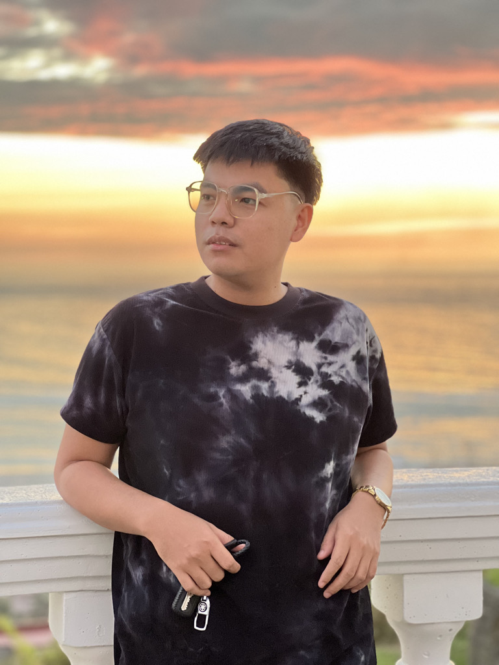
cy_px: 332
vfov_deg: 25.3
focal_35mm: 77
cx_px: 250
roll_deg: -1.2
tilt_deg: -2.1
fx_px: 1480
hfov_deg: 19.1
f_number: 2.8
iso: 320
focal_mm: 9
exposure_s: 1/40
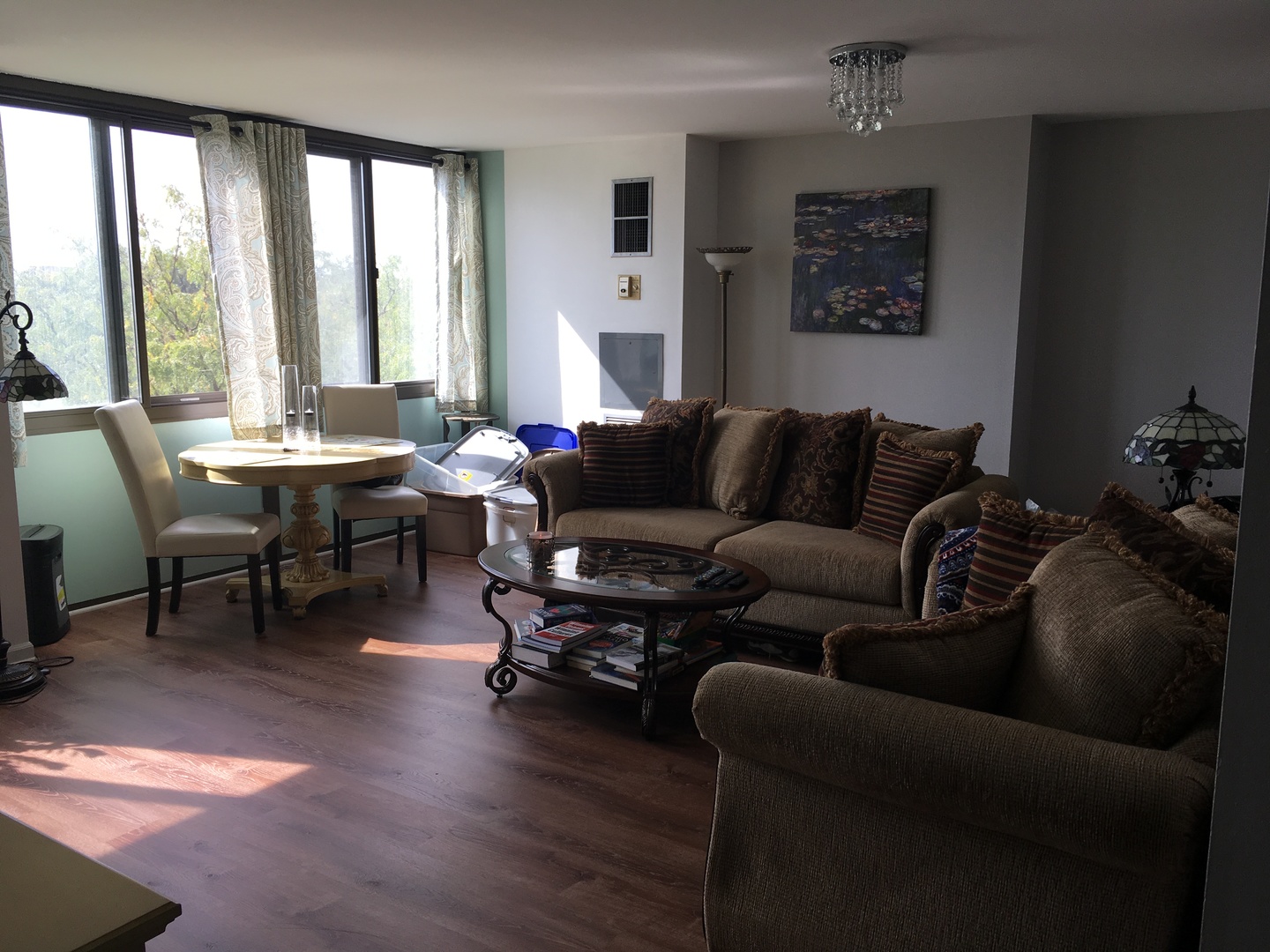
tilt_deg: -9.6
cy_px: 476
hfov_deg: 61.7
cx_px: 635
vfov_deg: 48.2
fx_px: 1064
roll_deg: -1.1
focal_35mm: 29
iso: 25
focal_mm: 4.15
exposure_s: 1/166
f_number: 2.2
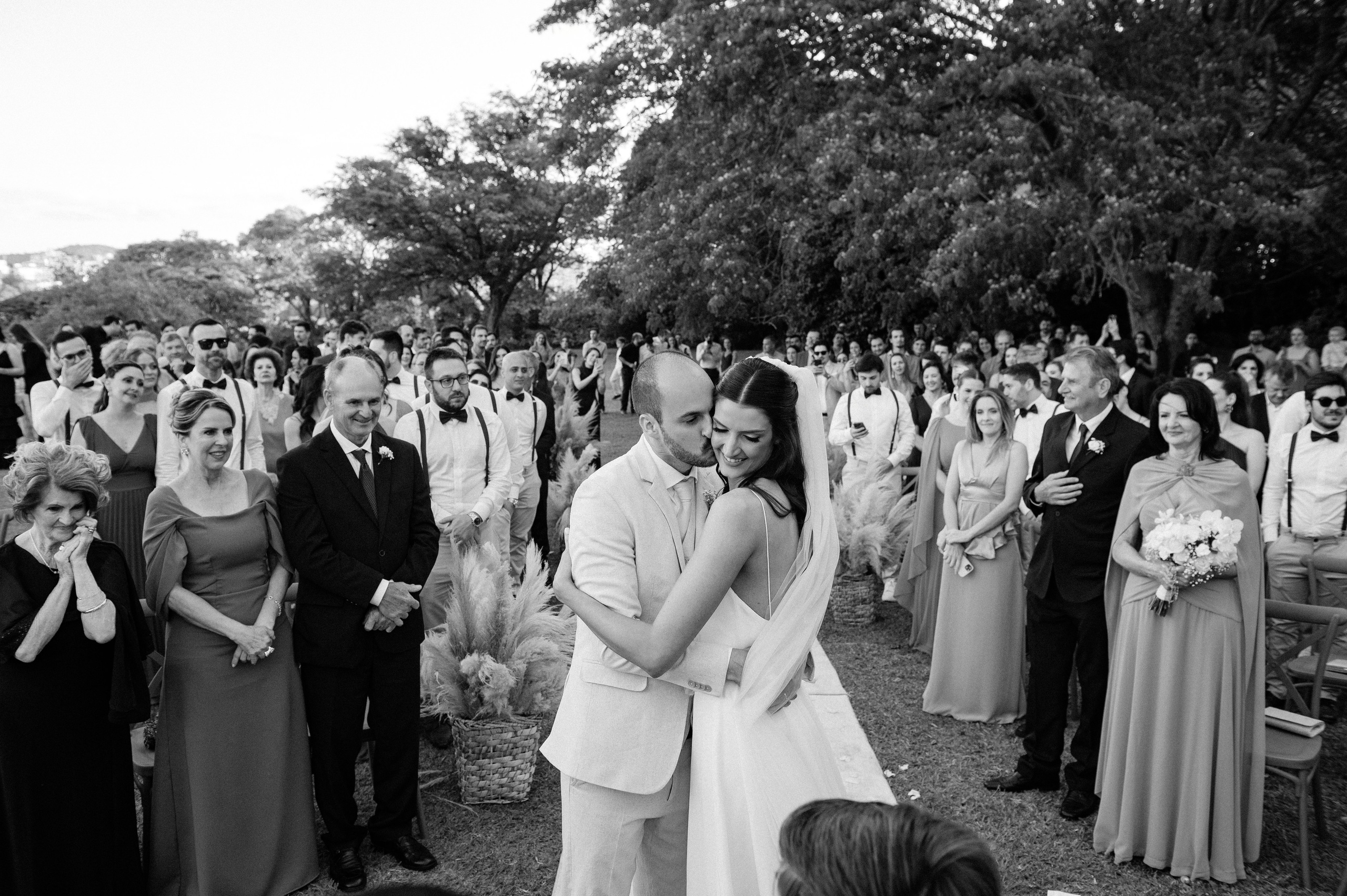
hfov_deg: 62.4
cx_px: 674
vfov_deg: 43.9
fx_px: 1112
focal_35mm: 30
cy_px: 448
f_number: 4
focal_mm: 29
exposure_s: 1/400
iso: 800
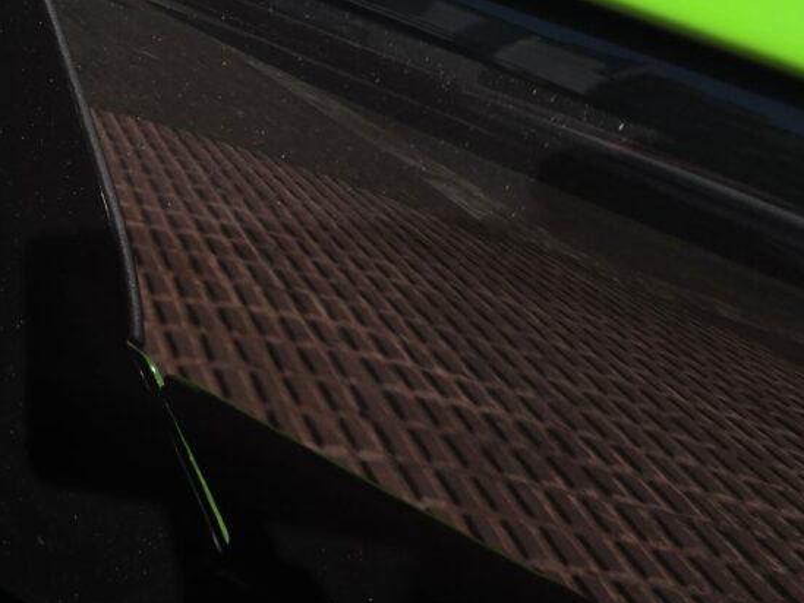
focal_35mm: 67
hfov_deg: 26.8
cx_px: -60
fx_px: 1556
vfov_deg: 20.3
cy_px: -154
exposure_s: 1/5775
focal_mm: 6.5
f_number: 1.4
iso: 64
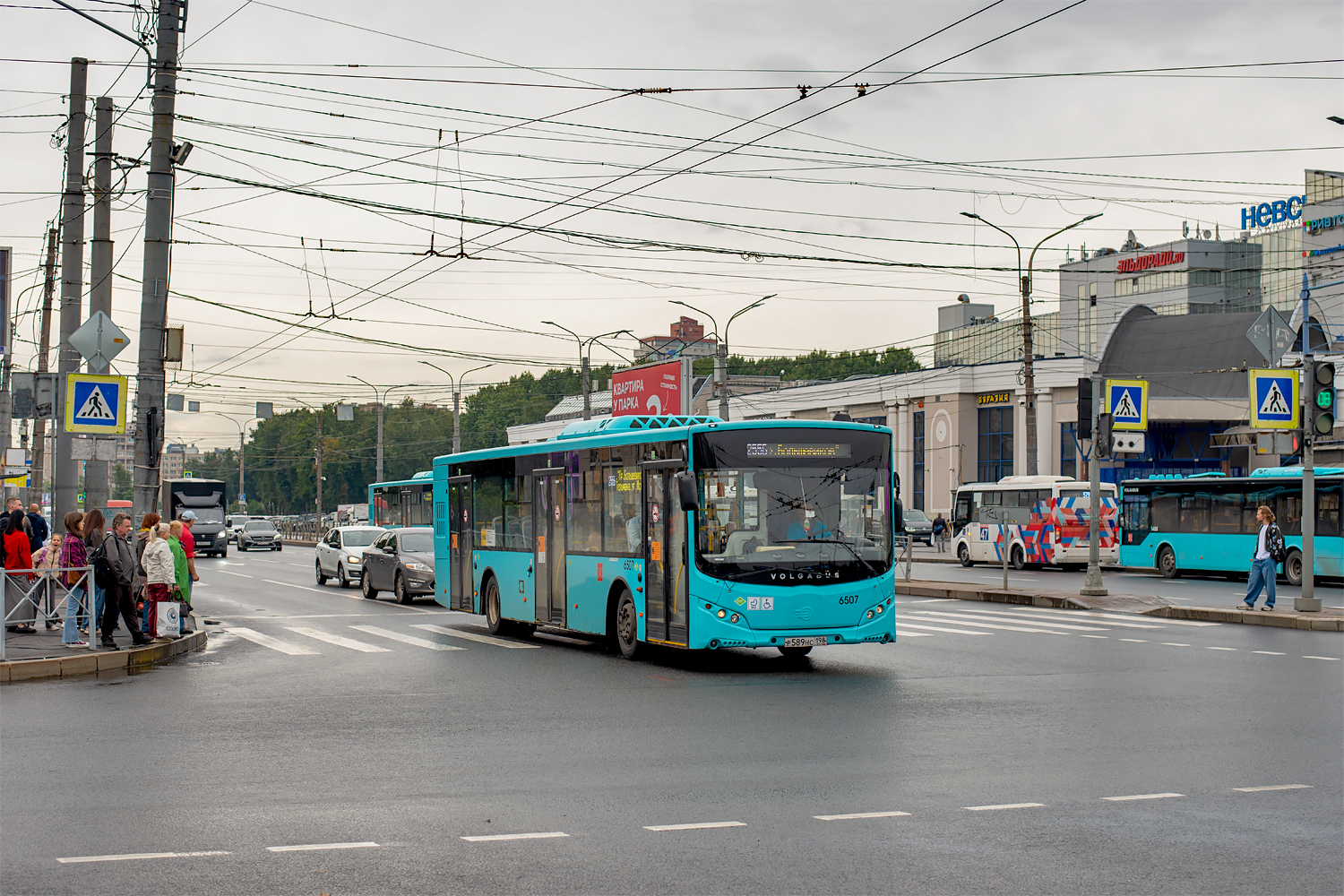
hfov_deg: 39.6
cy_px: 448
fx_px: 1867
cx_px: 672
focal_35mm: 50
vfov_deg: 27.0
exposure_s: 1/500
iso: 200
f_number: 5.6
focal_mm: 50
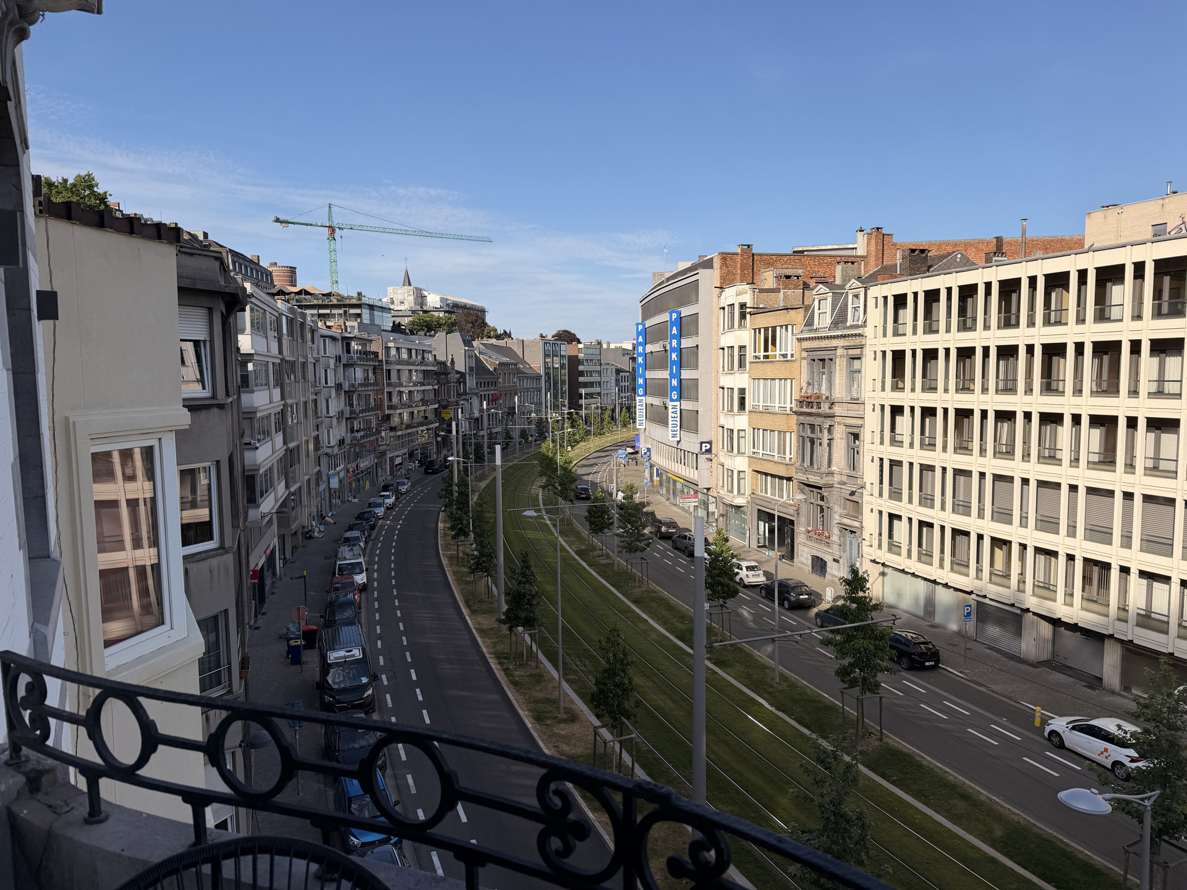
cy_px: 445
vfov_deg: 56.8
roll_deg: +0.7
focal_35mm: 24
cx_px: 594
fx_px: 823
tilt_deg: -5.2
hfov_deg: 71.6
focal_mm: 6.76
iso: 80
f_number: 1.78
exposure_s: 1/5714
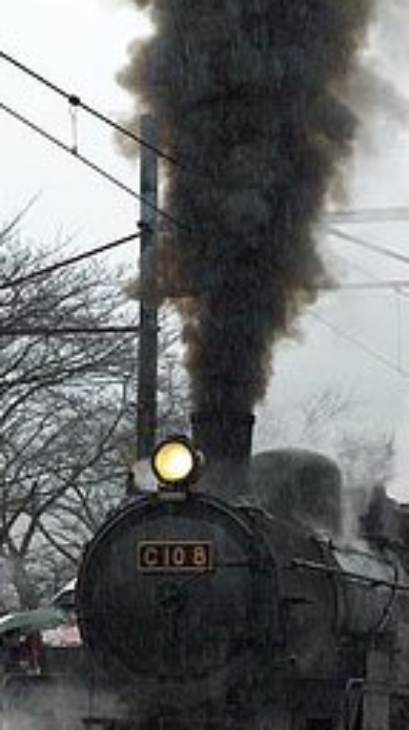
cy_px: 372
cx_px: 346
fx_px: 2435
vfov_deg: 17.0
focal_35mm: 126
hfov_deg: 9.6
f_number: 5
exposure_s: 1/320
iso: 500
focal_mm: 40
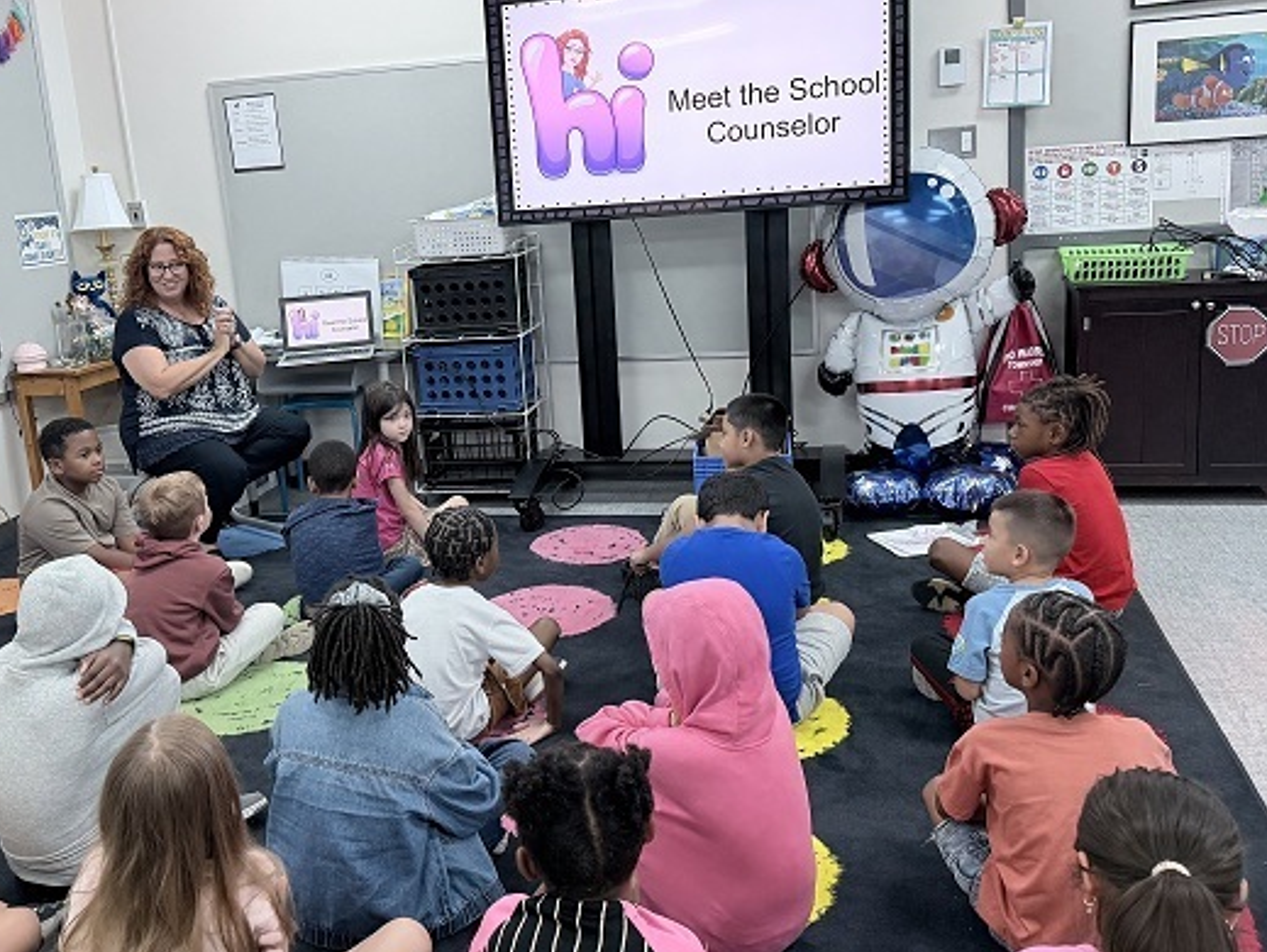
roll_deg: +5.5
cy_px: 395
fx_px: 1209
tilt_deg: -11.3
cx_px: 520
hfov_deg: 55.0
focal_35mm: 33
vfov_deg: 42.8
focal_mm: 6.76
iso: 200
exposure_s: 1/60
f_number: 1.78
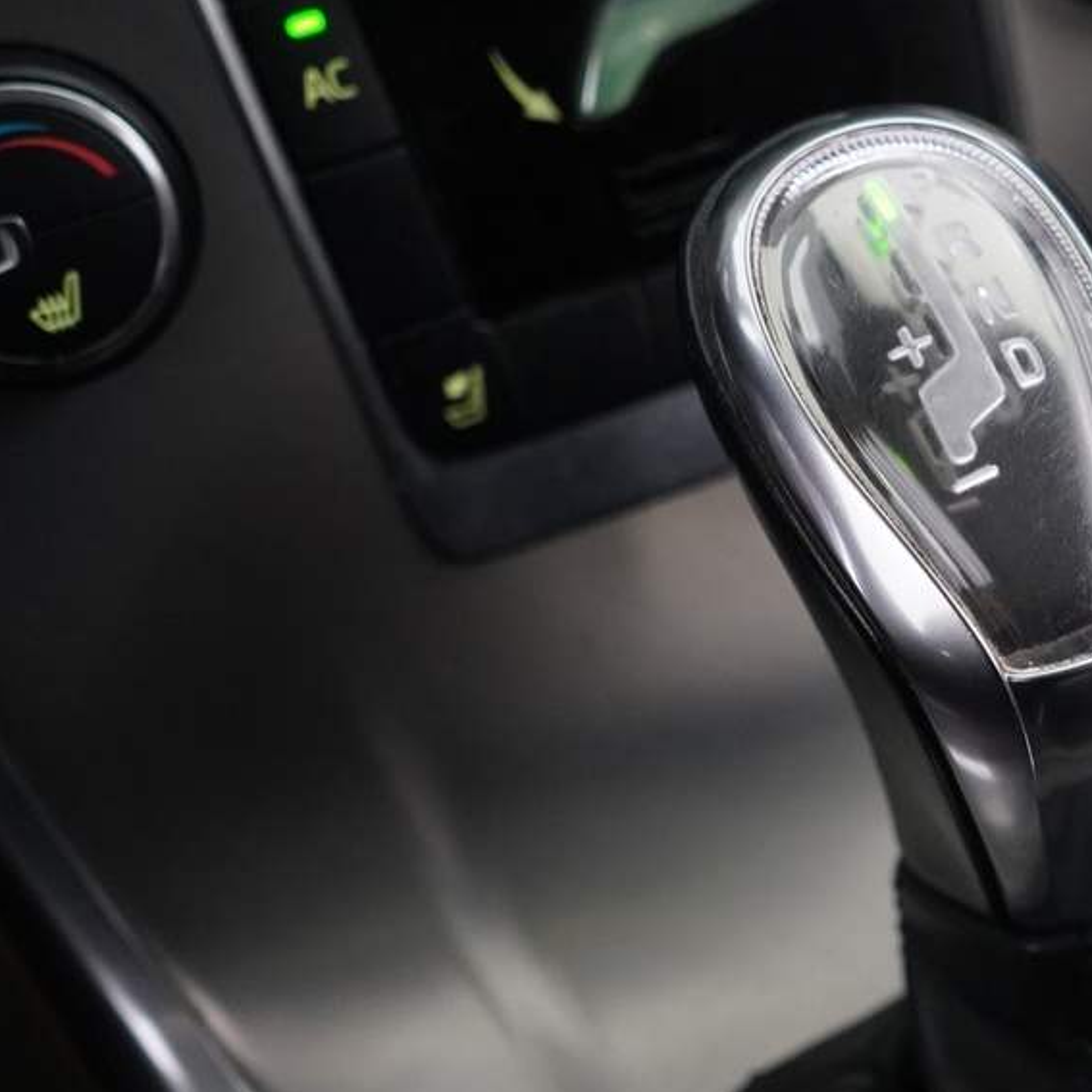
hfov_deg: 24.3
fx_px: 2427
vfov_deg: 25.3
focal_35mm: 68
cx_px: 1061
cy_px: 695
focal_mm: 28
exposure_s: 1/40
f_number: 3.5
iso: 2500
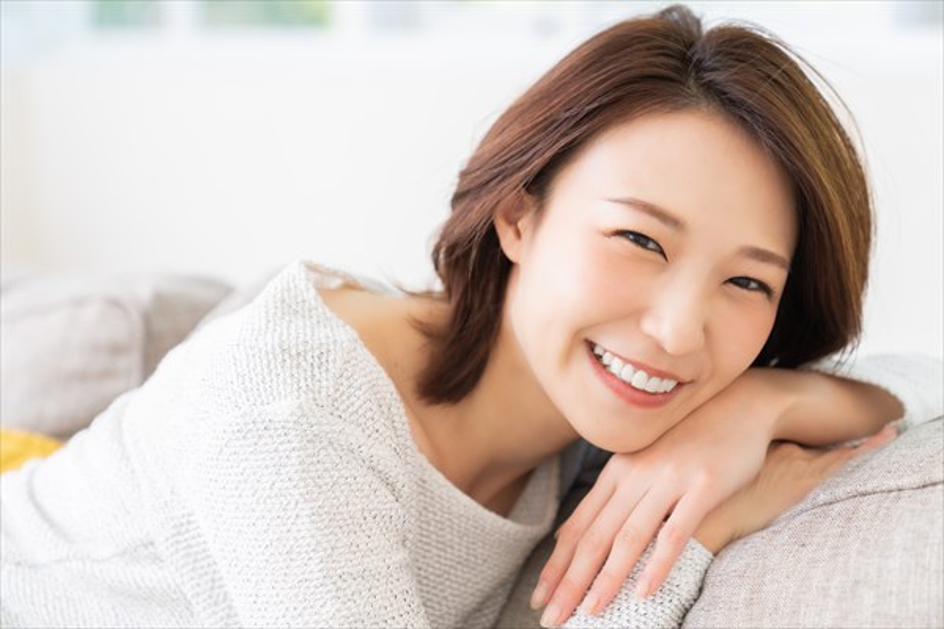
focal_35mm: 68
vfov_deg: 20.0
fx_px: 1783
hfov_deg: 29.7
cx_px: 472
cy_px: 314
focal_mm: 68
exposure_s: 1/100
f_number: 2.8
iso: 100
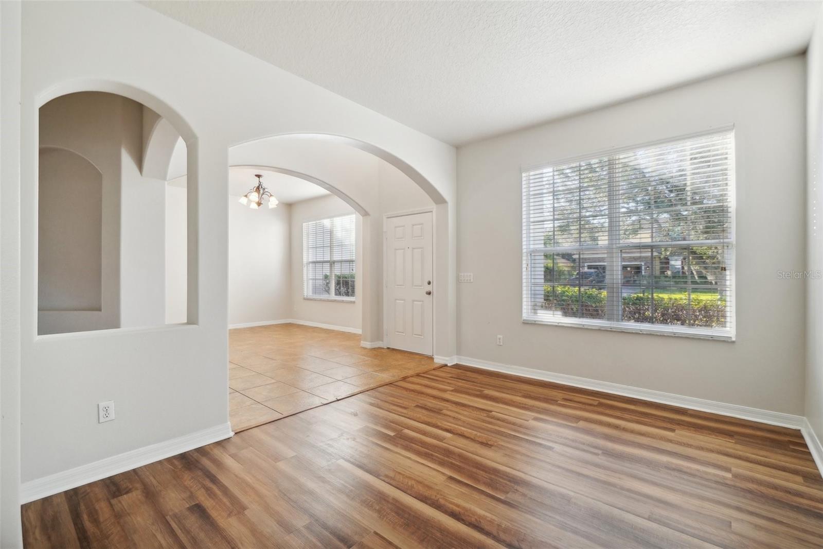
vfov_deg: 77.3
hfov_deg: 100.4
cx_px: 412
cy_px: 274
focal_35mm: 15
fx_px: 343
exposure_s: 1/50
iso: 400
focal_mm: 10
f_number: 8
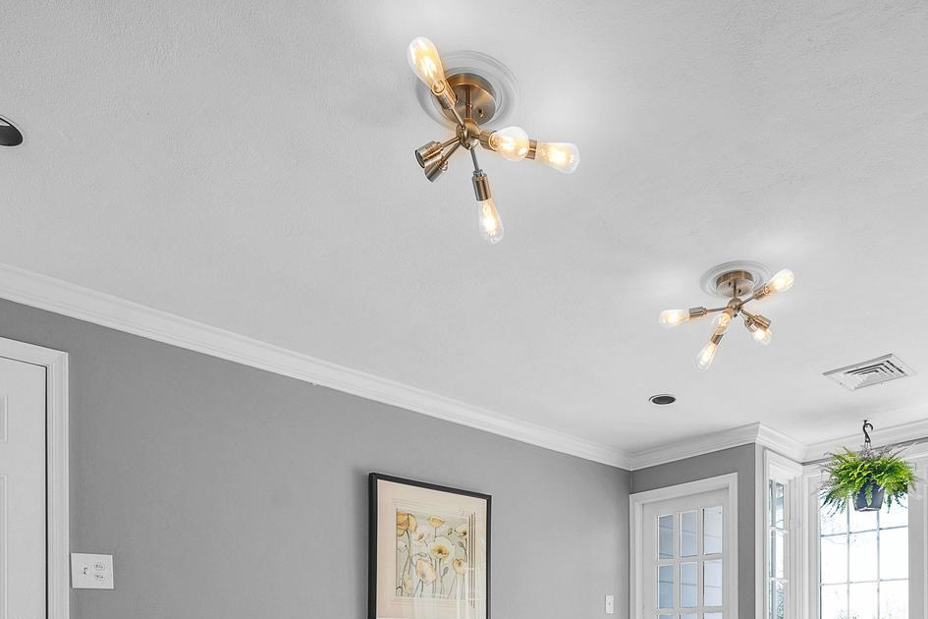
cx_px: 566
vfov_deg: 41.5
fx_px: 670
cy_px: 650
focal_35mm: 26
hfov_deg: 68.6
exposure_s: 1/25
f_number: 8
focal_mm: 12
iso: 200
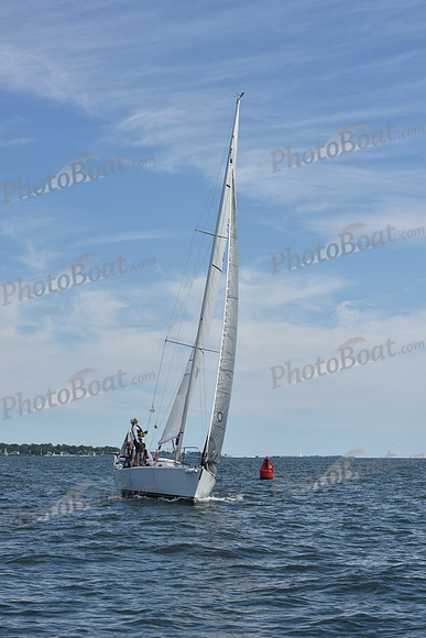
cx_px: 213
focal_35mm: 70
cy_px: 319
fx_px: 1242
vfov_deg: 28.8
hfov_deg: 19.5
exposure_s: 1/1000
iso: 320
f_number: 11
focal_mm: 70
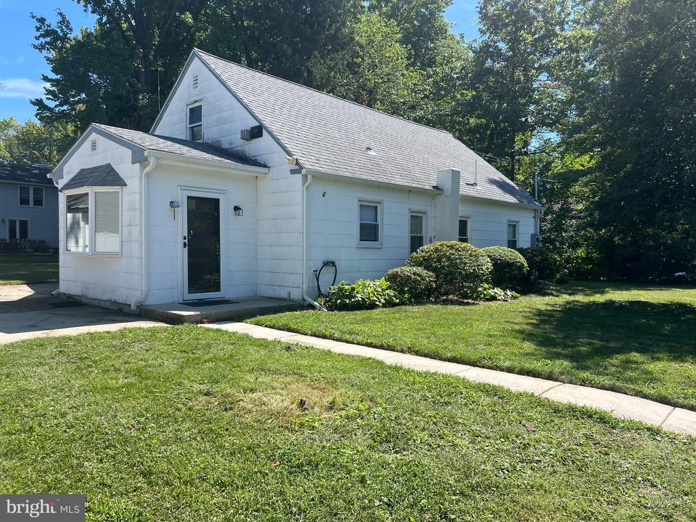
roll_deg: -0.4
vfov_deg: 53.1
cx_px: 348
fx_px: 523
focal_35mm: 26
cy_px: 261
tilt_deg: -1.1
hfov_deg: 67.3
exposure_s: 1/2353
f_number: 1.5
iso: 50
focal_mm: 5.7
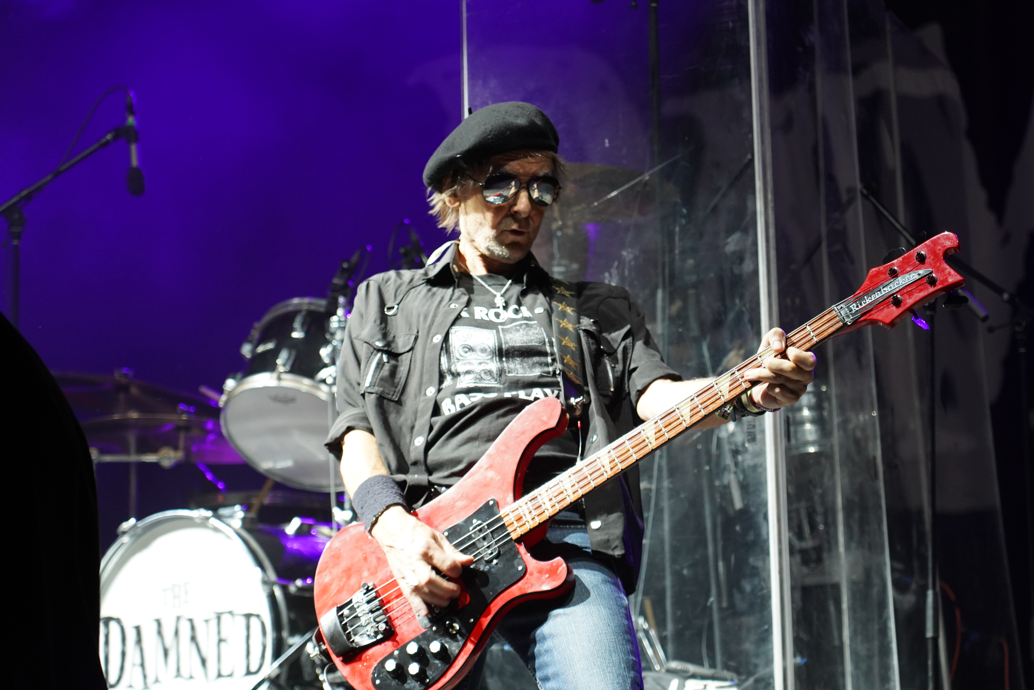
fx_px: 3016
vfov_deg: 13.0
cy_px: 345
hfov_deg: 19.5
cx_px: 517
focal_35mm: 105
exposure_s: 1/160
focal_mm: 105
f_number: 4
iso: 3200
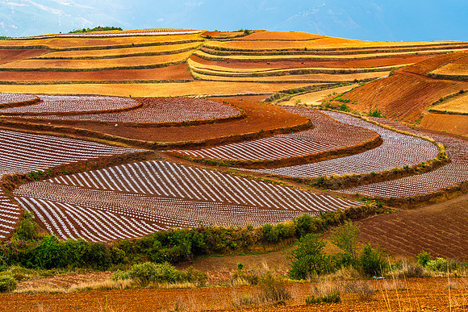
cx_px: 234
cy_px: 171
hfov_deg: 24.4
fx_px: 1082
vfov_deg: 16.4
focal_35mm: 83
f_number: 8
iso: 250
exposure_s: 1/320
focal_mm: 40
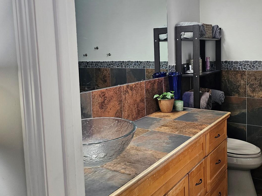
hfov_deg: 52.4
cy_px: 76
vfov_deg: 40.5
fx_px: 265
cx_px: 151
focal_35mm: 35
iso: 200
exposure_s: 1/120
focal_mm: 6.3
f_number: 1.7
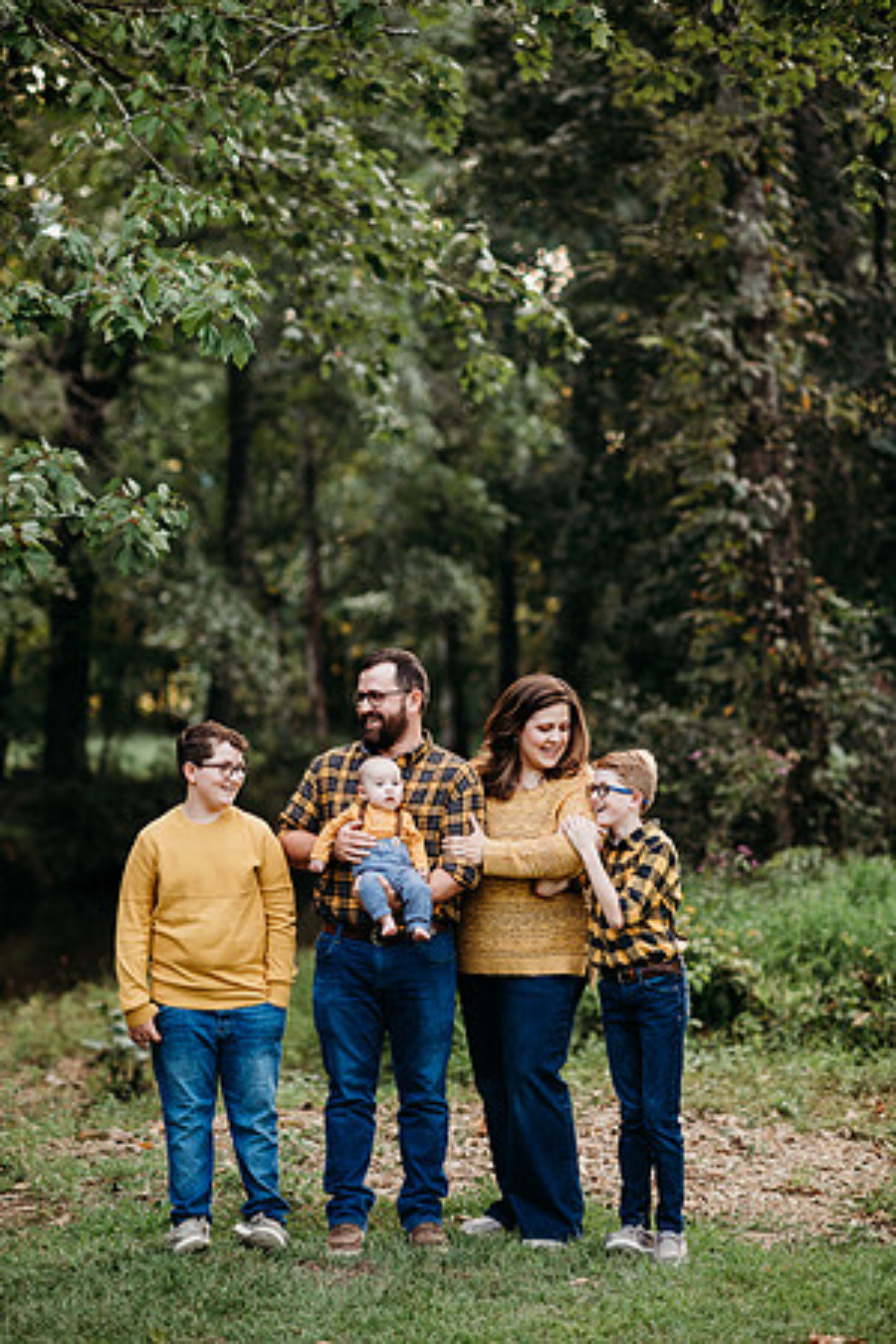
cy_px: 672
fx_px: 3173
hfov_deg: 16.1
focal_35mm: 85
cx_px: 448
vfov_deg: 23.9
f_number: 2.2
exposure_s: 1/200
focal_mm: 85
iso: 125
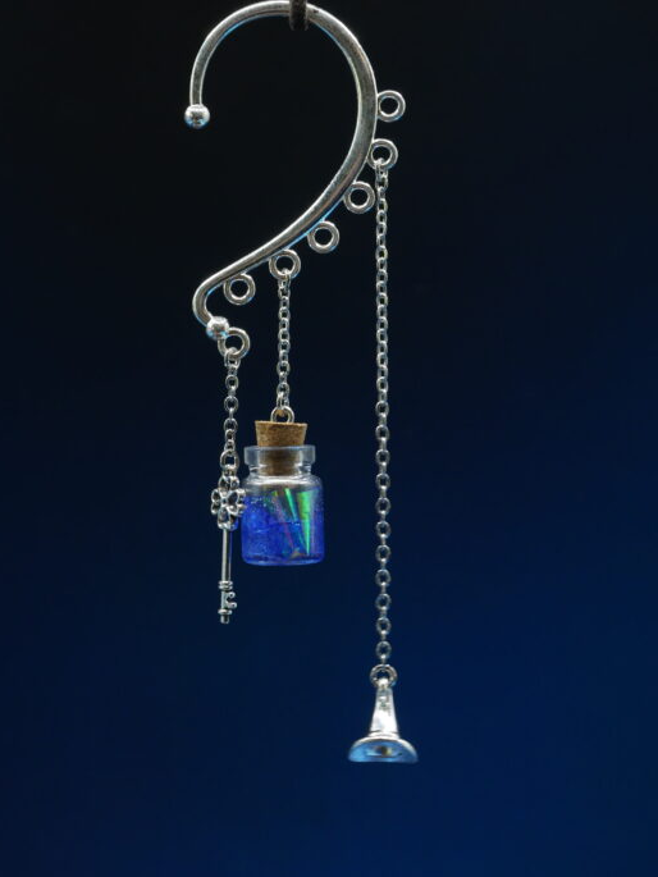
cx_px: 294
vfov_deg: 27.7
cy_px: 378
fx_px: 1774
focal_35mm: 70
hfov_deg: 21.0
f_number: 6.3
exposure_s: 1/60
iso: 800
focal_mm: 30
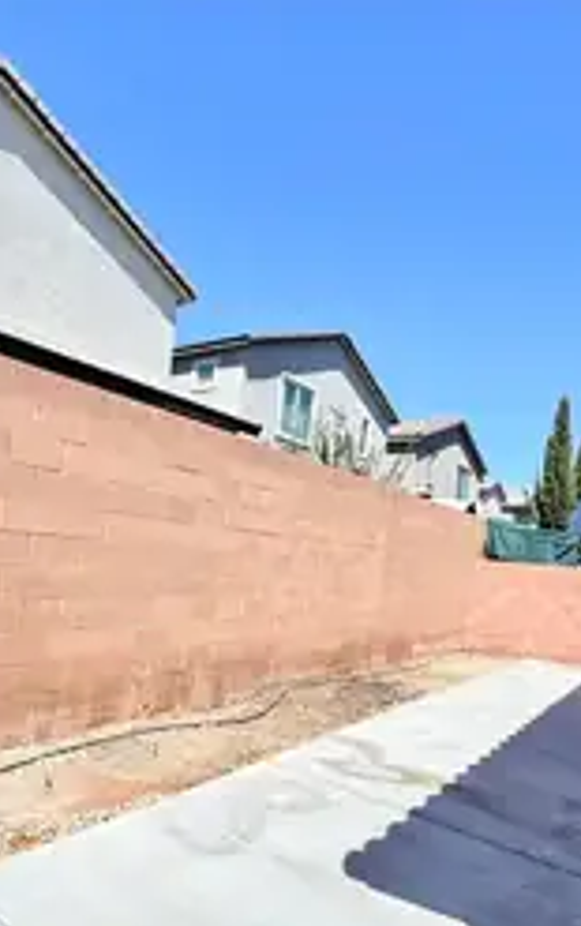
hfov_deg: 48.8
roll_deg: -6.0
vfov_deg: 74.1
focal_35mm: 24
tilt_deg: -0.9
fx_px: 606
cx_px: 131
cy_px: 547
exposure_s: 1/2415
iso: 50
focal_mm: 2.22
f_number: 2.2
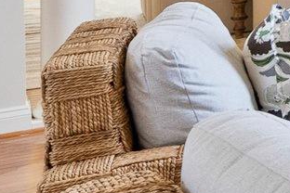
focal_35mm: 105
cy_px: -156
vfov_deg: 12.0
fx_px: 846
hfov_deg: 11.6
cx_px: 853
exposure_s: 1/15
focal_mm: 16
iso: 640
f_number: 9
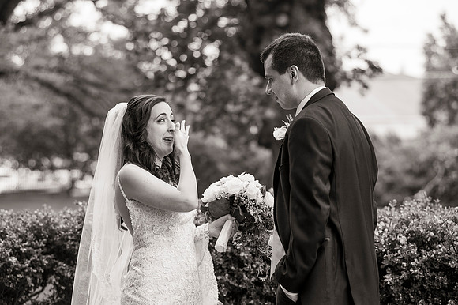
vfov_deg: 11.4
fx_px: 1526
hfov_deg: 17.1
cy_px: 152
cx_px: 229
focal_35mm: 120
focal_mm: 120
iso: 200
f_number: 3.5
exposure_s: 1/500
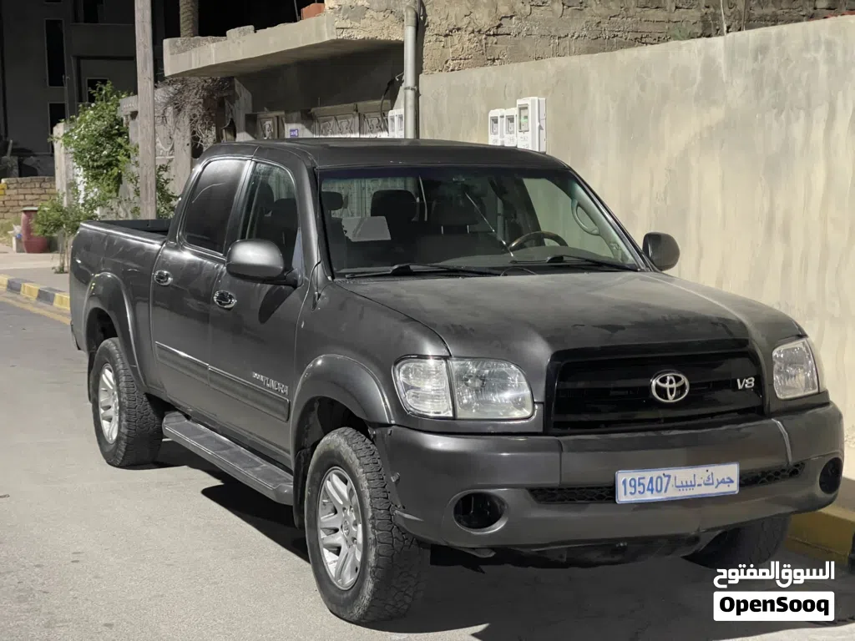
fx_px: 1581
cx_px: 428
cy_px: 320
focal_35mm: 64
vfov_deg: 22.9
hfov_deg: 30.3
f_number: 2.2
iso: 1250
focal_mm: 7.5
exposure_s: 1/30
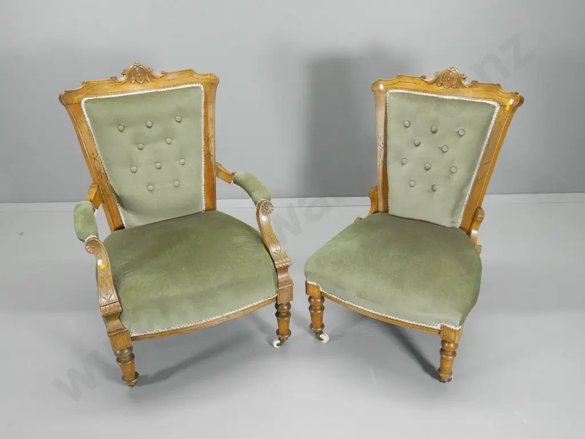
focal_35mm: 32
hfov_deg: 56.8
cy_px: 220
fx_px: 541
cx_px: 292
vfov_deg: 44.2
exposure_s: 1/60
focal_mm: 16
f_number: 5
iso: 2500
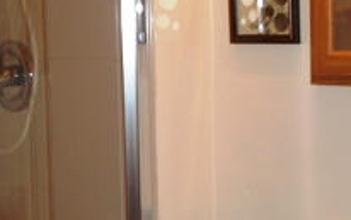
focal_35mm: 89
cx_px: 189
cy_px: 87
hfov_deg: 23.3
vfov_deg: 14.7
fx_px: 852
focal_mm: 4.9
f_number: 3.5
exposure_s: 1/45
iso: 100
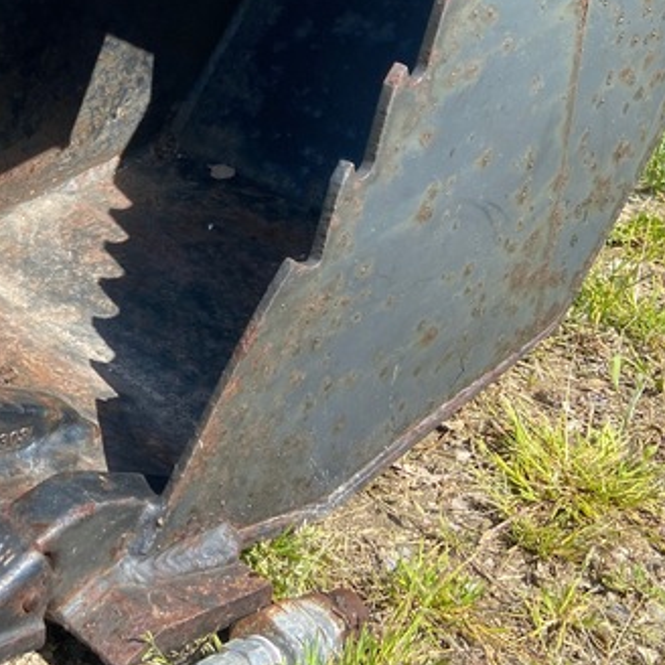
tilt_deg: -22.7
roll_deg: -6.8
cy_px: 93
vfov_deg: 29.5
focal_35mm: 56
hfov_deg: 29.0
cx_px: 30
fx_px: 1217
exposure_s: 1/1316
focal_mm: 4.25
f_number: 1.8
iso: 32
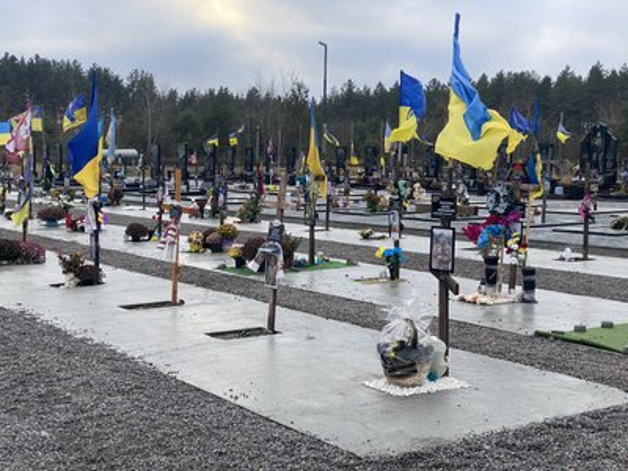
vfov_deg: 28.0
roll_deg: -0.6
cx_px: 314
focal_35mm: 52
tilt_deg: -4.0
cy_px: 236
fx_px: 943
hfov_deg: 36.8
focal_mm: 6
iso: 20
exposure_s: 1/384
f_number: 2
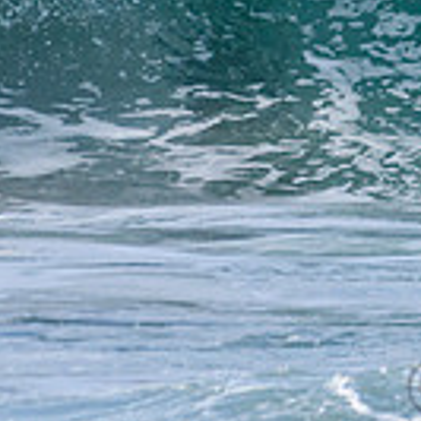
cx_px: 652
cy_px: -138
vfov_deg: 0.6
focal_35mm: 2773
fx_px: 38156
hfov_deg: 0.6
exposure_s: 1/2000
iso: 560
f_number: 5.6
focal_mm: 500
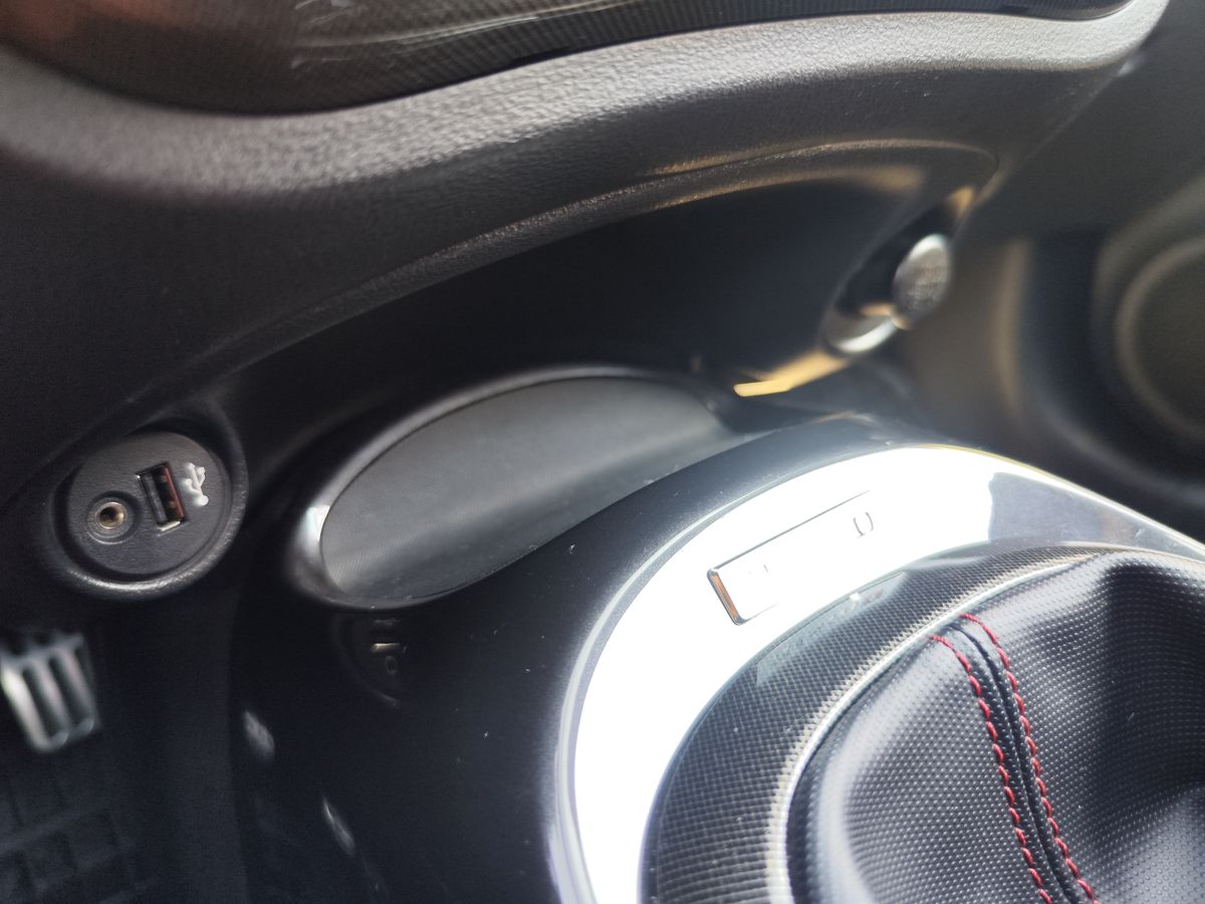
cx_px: 602
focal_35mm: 23
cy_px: 452
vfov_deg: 58.9
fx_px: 801
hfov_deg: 73.9
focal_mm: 7.01
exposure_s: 1/57.9
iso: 349
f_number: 1.69
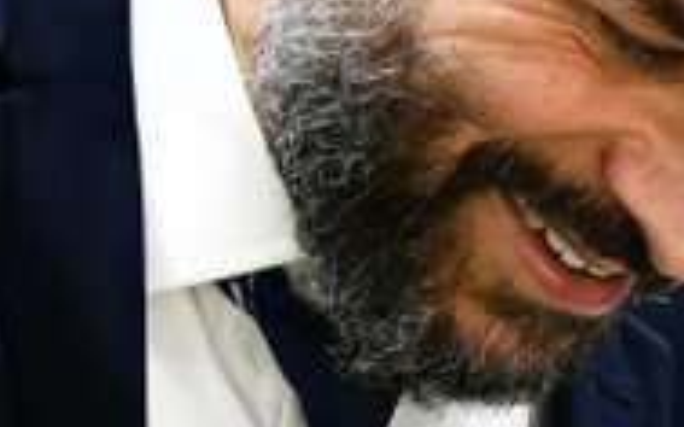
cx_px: 1252
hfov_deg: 7.7
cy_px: 845
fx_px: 4920
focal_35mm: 264
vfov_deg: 4.9
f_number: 5.6
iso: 1600
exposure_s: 1/125
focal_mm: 35
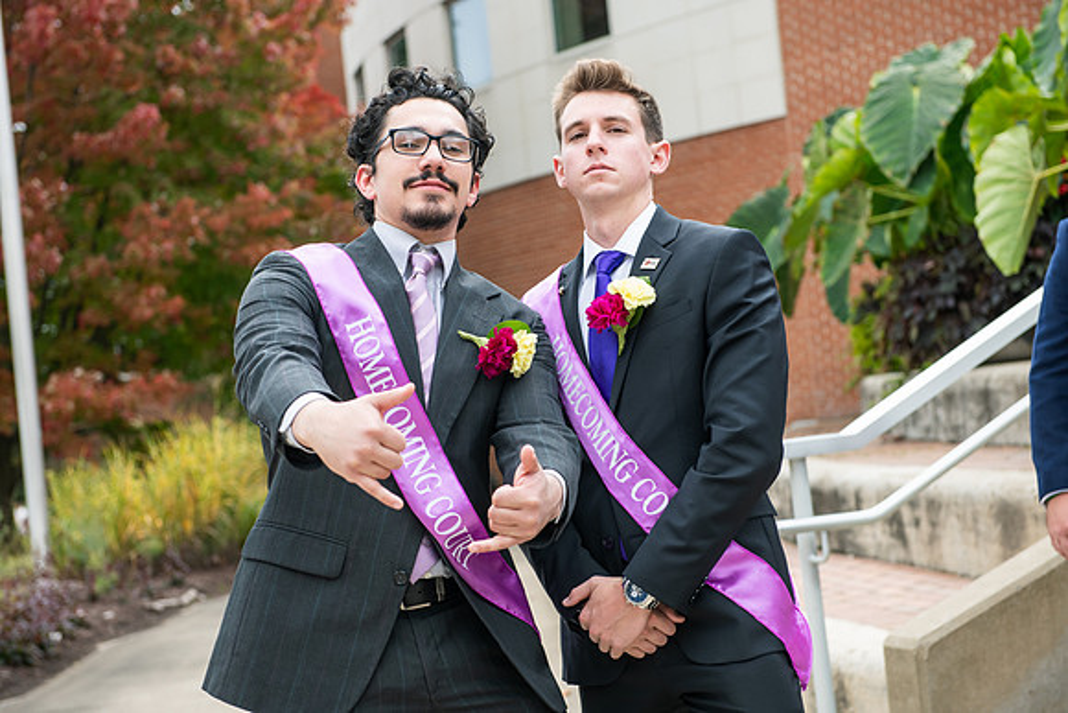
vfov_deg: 19.5
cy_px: 356
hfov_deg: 28.8
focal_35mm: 70
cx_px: 534
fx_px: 2077
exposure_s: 1/320
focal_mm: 70
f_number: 5
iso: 250
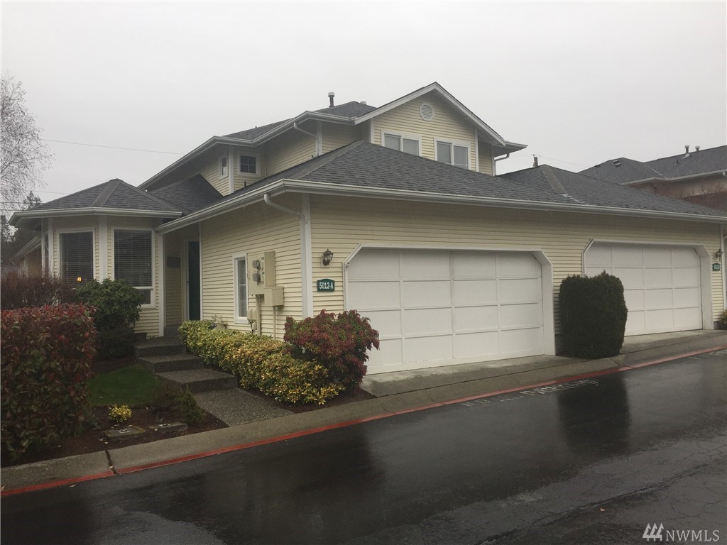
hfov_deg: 61.7
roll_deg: +1.2
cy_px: 272
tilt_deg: +2.9
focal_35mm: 29
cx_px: 364
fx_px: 609
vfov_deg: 48.2
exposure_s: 1/222
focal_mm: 4.15
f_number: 2.2
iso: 32
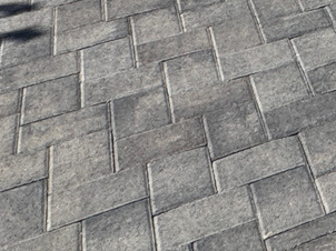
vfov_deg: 11.1
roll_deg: +0.5
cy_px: -462
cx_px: 675
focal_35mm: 95
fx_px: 921
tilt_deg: +1.2
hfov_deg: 16.0
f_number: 2.2
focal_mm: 2.22
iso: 50
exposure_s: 1/1880
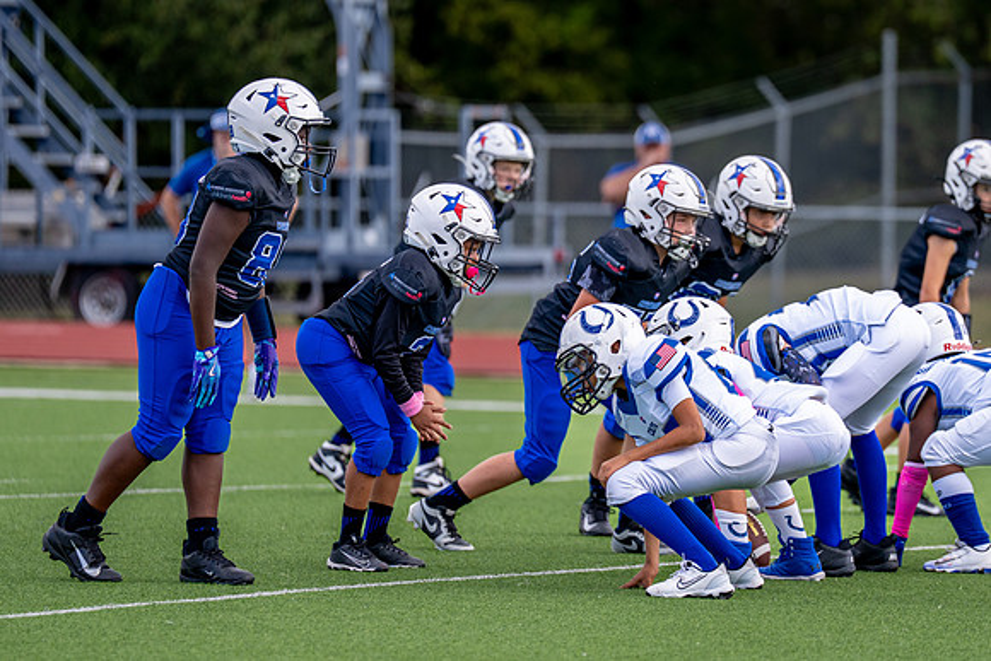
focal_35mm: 333
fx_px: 9161
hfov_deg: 6.2
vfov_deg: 4.1
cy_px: 247
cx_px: 705
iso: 250
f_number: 2.8
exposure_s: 1/2000
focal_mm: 200
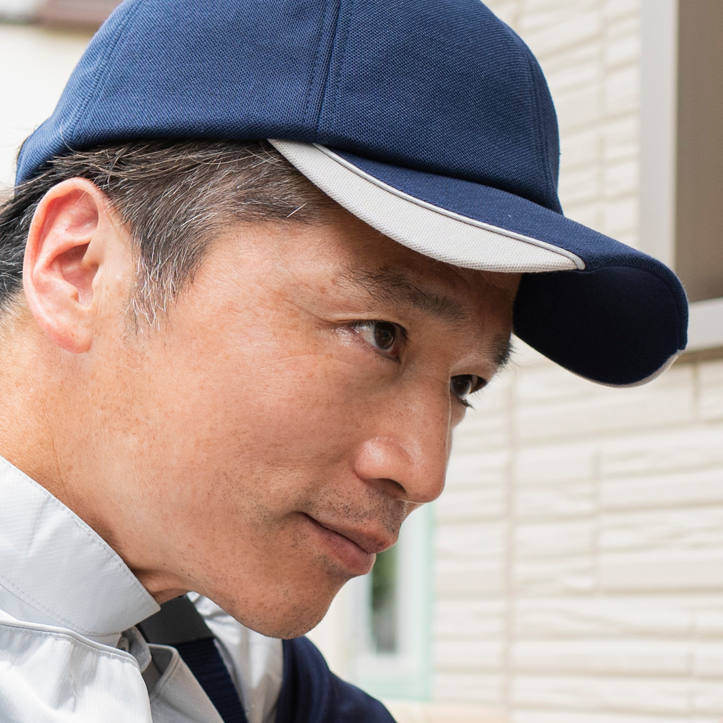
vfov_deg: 10.7
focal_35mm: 163
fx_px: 3852
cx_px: 500
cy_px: 629
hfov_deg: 10.7
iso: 320
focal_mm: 45
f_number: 4.5
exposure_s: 1/640
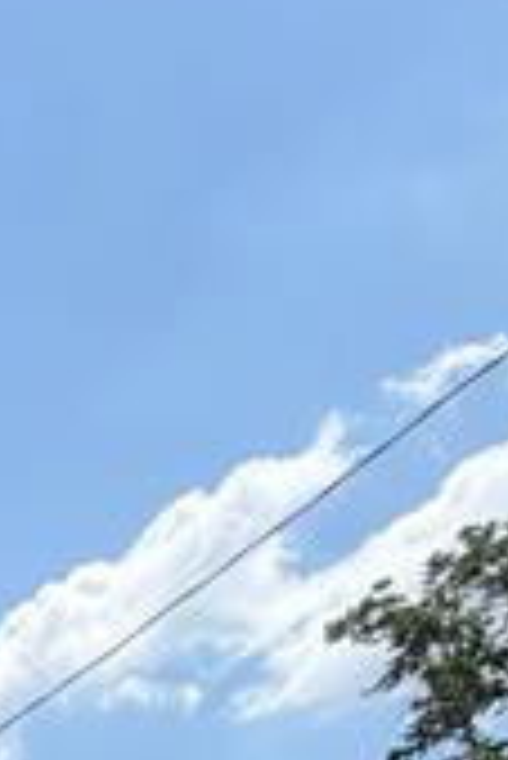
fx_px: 1394
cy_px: 1592
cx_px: -688
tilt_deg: -9.2
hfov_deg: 14.4
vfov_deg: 18.0
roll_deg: -0.5
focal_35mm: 66
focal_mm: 2.22
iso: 20
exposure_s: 1/864
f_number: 2.2
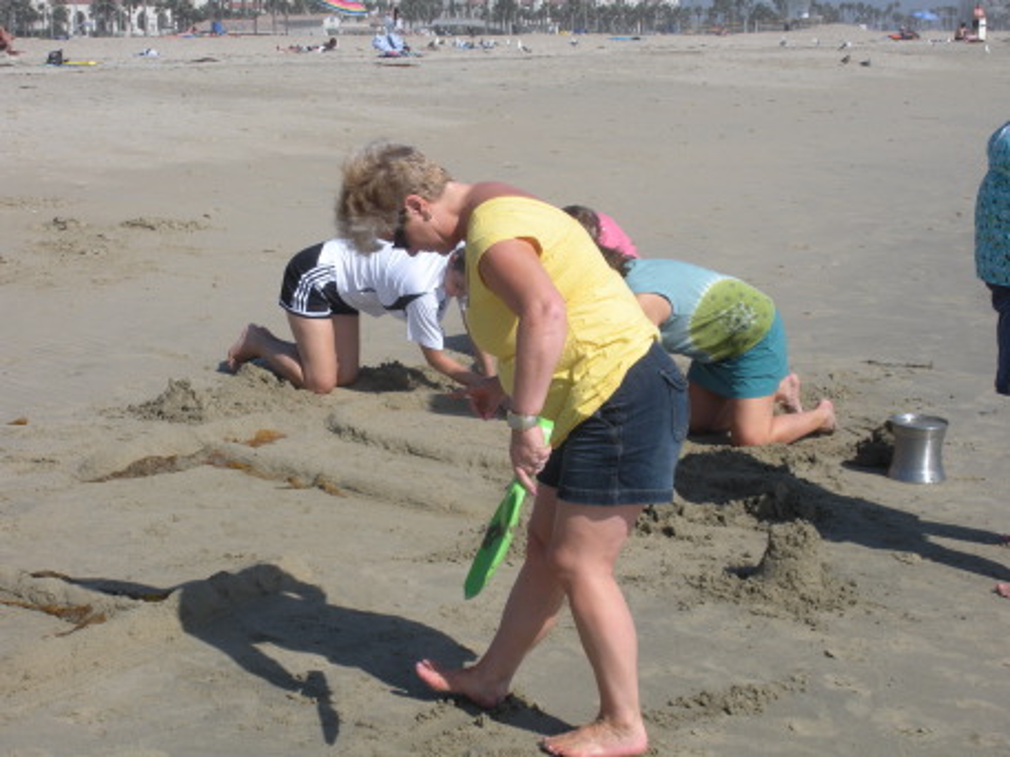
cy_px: 378
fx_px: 1867
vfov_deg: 22.9
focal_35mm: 64
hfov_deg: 30.3
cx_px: 505
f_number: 4.6
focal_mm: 11.2
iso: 64
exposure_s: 1/659
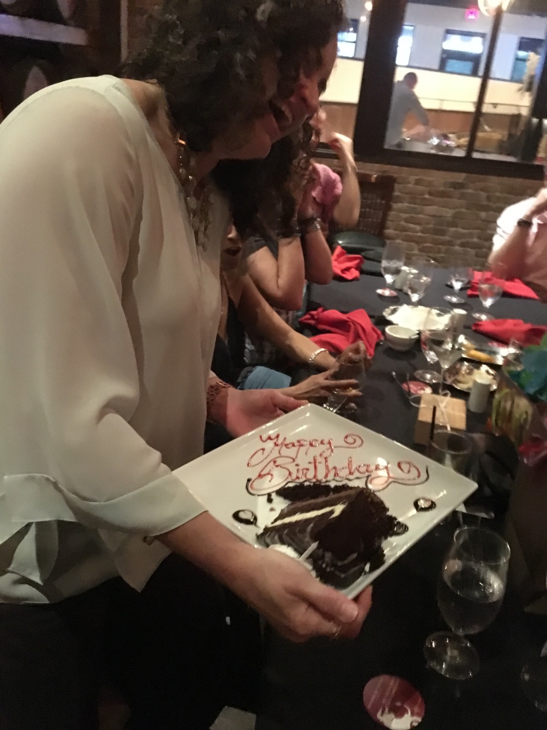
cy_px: 365
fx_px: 611
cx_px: 274
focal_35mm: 29
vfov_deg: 61.7
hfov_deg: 48.2
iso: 1600
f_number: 2.2
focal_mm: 4.15
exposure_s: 1/15
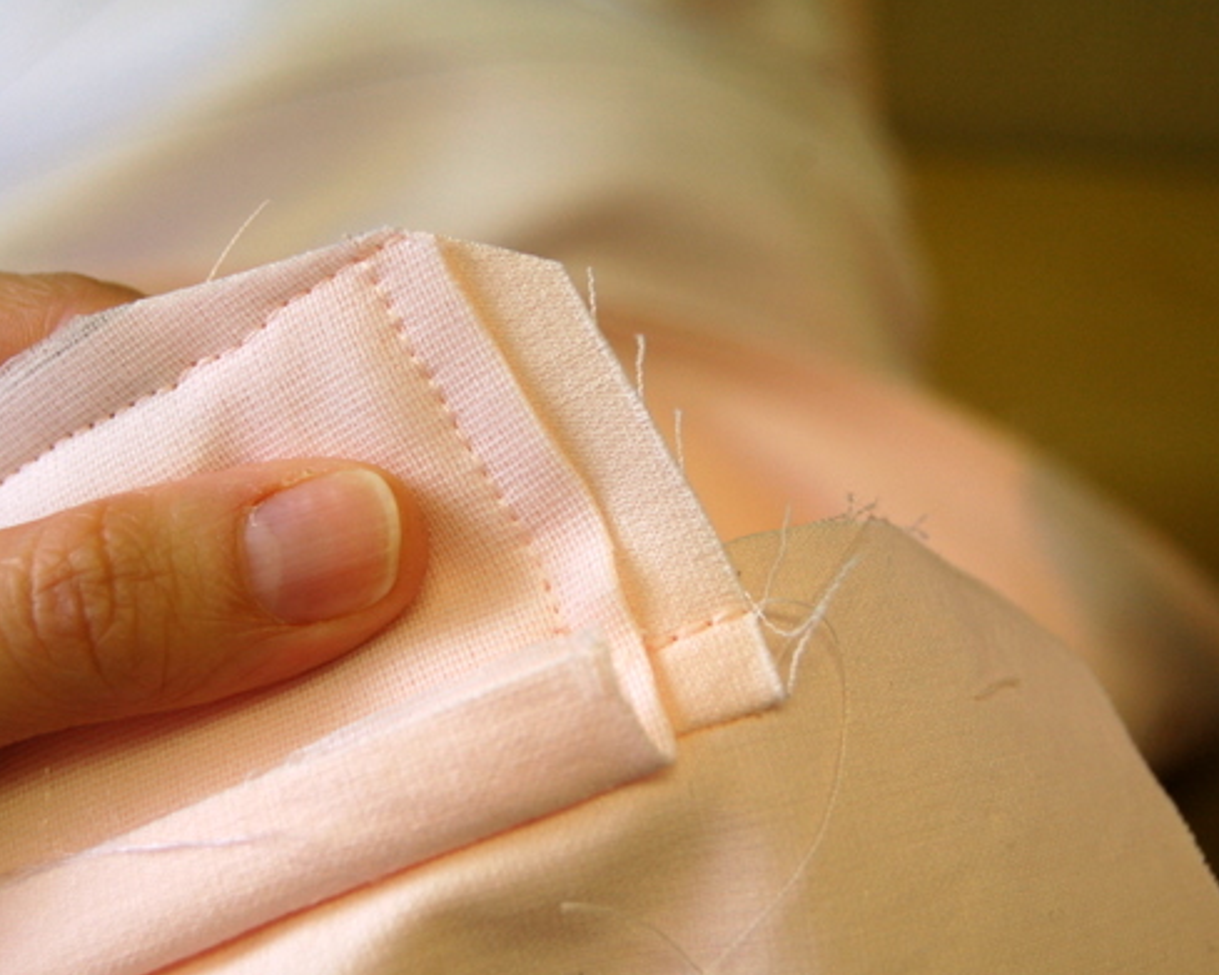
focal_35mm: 69
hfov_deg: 27.5
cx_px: 506
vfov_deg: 22.2
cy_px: 492
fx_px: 2489
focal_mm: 40
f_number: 5
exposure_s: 1/100
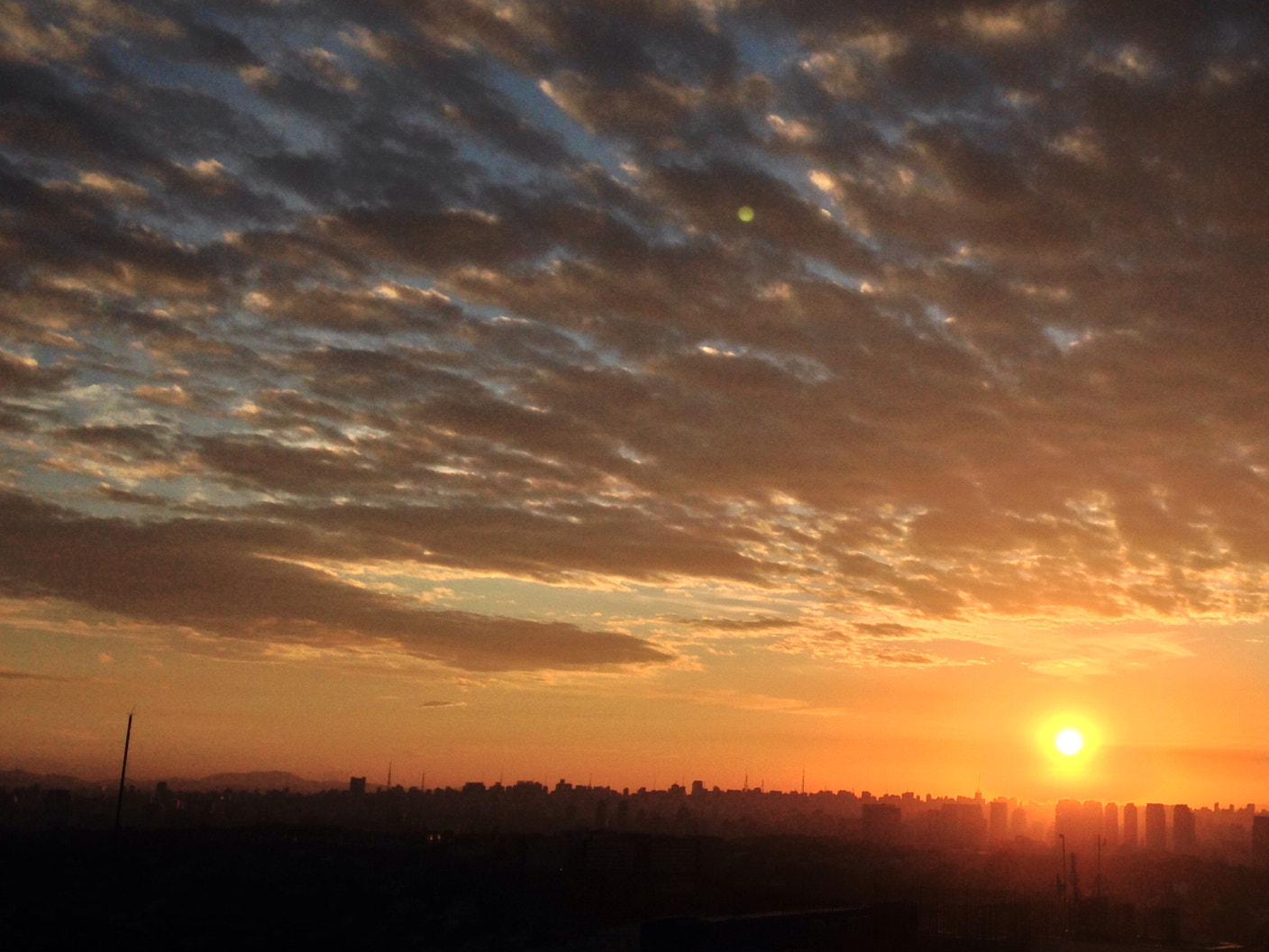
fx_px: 1760
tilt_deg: +9.8
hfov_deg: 38.8
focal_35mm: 48
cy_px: 500
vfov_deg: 30.3
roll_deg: -1.0
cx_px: 916
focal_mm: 4.12
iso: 50
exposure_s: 1/2710
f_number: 2.4
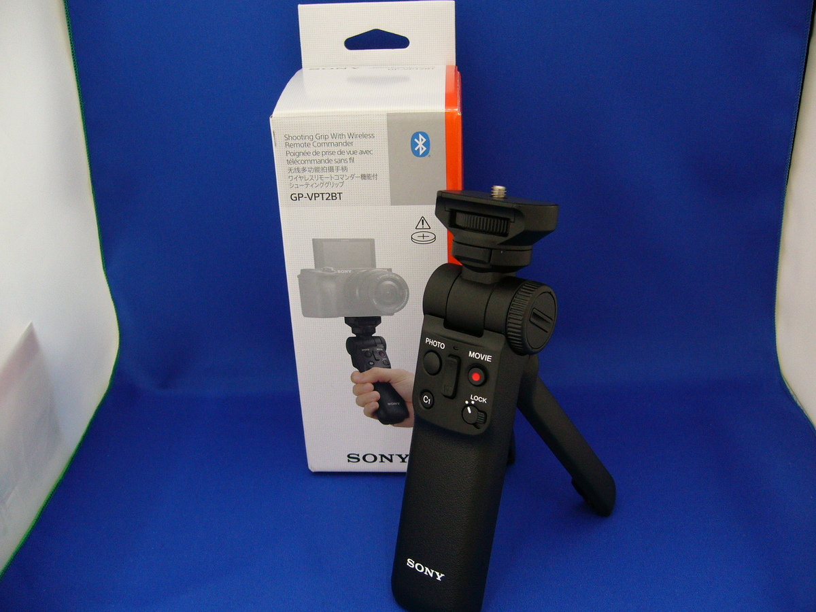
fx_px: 825
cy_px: 306
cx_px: 408
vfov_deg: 40.7
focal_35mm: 35
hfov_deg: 52.6
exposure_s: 1/25
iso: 160
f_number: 2.8
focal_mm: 5.8
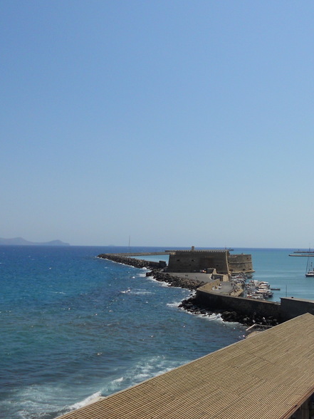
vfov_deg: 40.4
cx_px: 199
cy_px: 218
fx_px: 568
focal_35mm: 47
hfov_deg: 30.7
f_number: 8
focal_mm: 4.9
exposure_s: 1/400
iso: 80
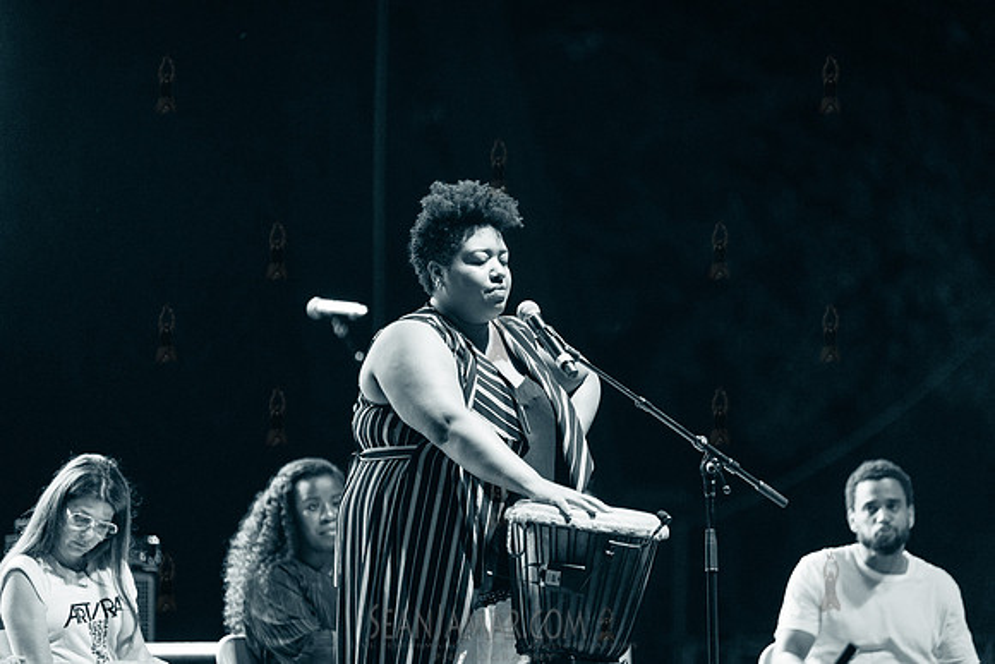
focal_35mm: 200
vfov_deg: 6.9
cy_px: 332
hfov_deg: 10.3
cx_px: 498
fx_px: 5529
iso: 3200
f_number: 2.8
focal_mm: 200
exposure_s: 1/320
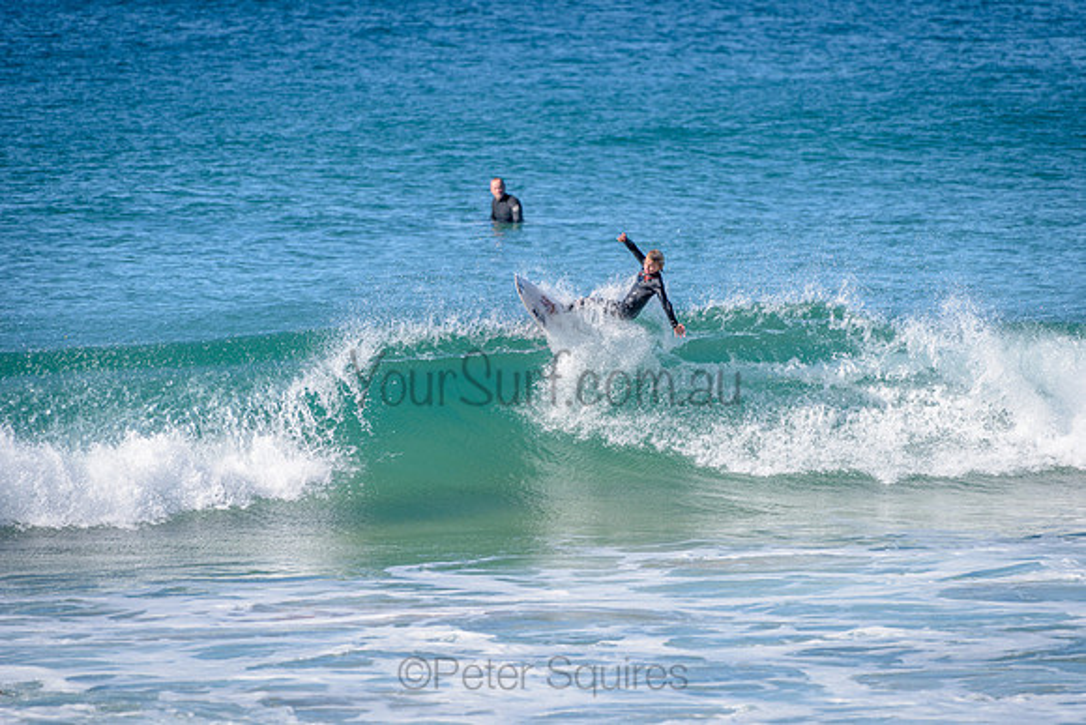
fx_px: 15086
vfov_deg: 2.8
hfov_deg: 4.1
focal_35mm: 500
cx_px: 543
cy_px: 362
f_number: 5.6
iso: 220
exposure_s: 1/2000
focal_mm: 500
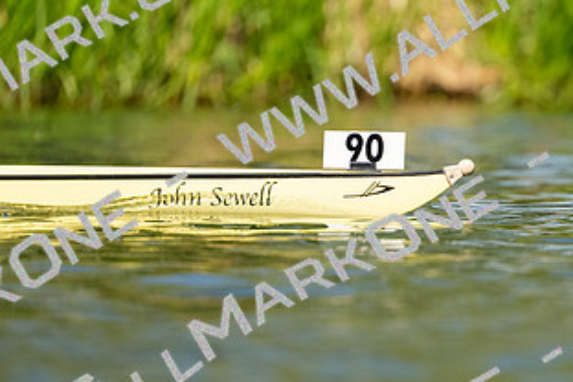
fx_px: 17746
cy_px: 170
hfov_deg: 1.8
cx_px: 444
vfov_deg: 1.2
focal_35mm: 1115
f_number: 4
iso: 250
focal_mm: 600
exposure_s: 1/2500
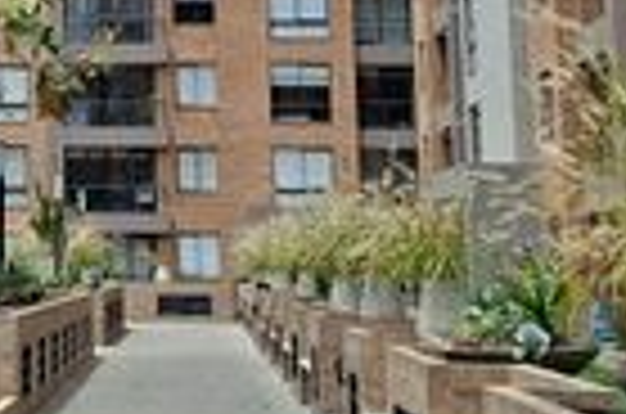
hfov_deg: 17.4
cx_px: 7
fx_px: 1995
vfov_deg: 11.4
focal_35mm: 115
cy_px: -194
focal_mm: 5.54
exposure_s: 1/2500
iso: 50
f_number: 1.8
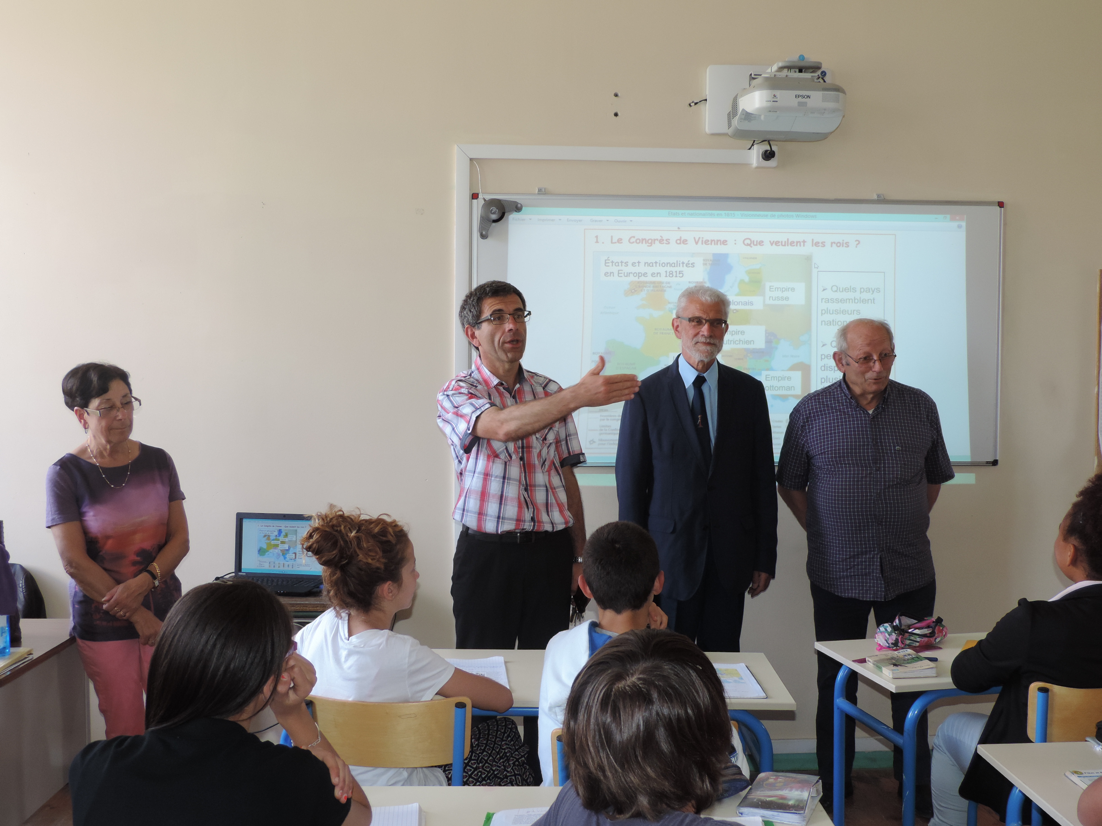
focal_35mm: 40
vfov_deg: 36.0
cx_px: 551
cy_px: 413
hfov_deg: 46.8
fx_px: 1273
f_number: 3.3
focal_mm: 7.1
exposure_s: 1/50
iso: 180
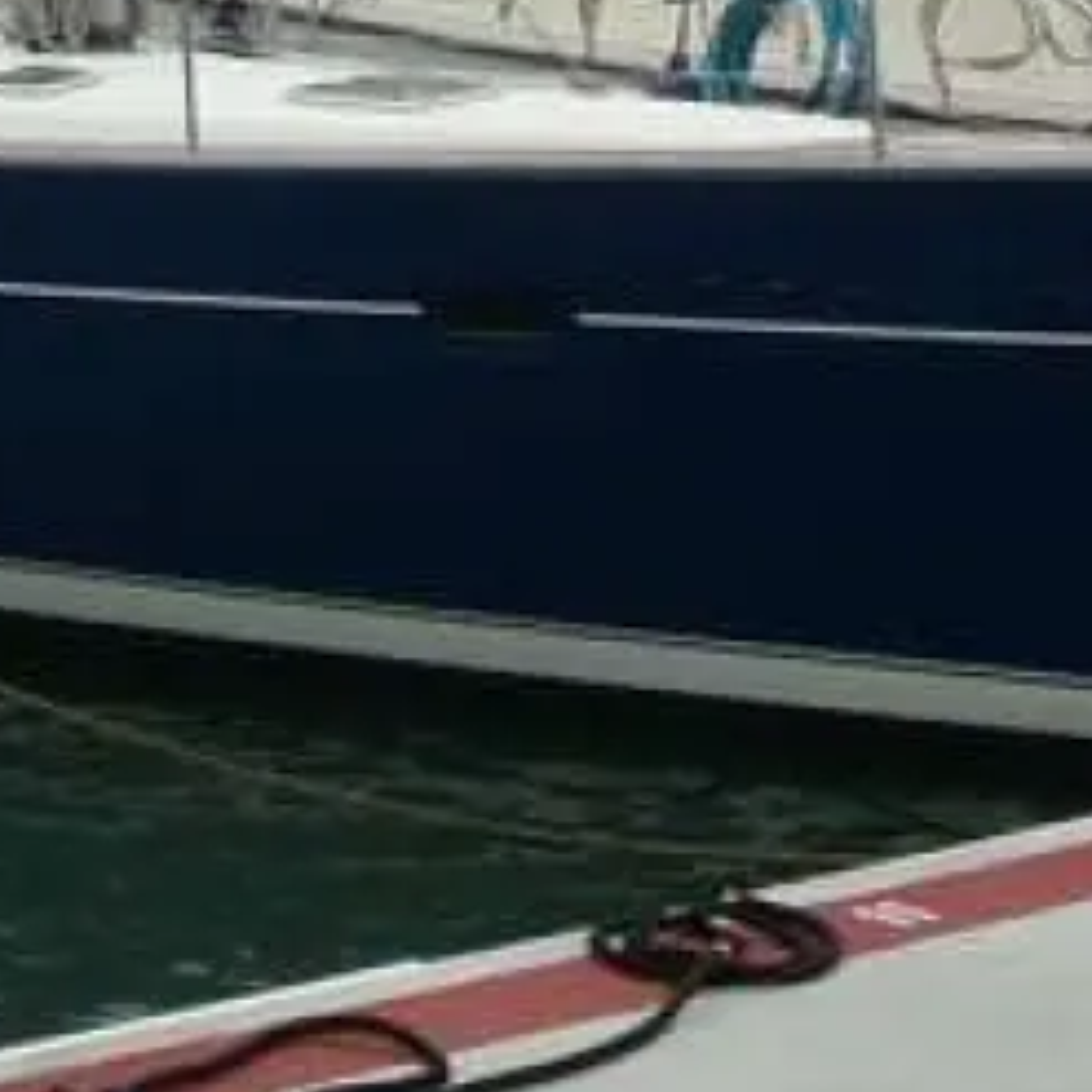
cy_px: -314
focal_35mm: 120
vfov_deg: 14.0
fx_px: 4283
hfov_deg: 14.3
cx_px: 40
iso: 80
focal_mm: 5.2
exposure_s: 1/800
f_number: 2.8
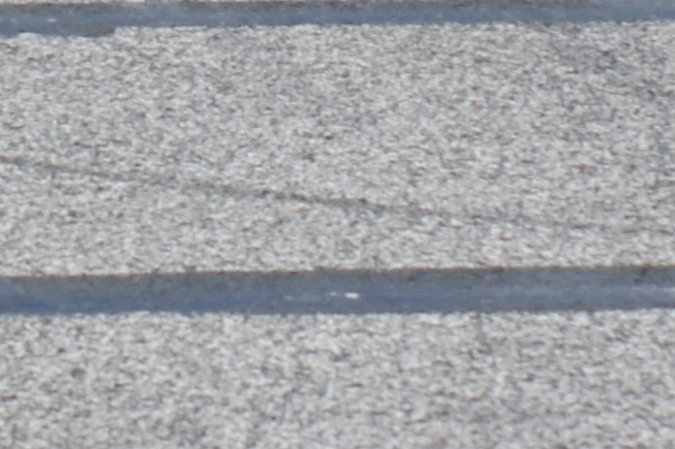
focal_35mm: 633
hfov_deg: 3.3
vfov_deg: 2.2
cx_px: 35
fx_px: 11865
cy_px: -837
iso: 100
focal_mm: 60
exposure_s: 1/160
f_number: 11
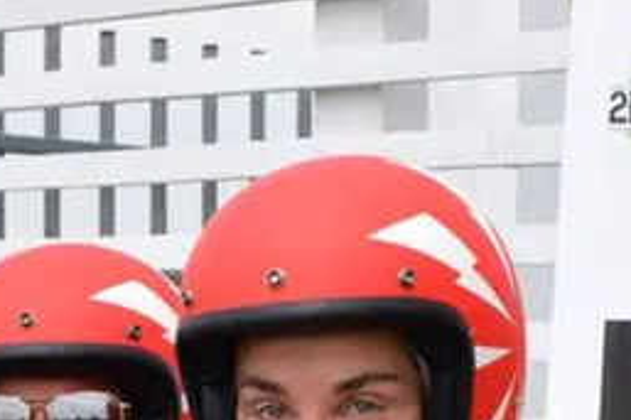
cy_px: 661
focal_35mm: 140
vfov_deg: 9.5
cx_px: 378
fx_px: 2452
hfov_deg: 14.7
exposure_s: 1/320
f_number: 9
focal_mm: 20
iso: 200
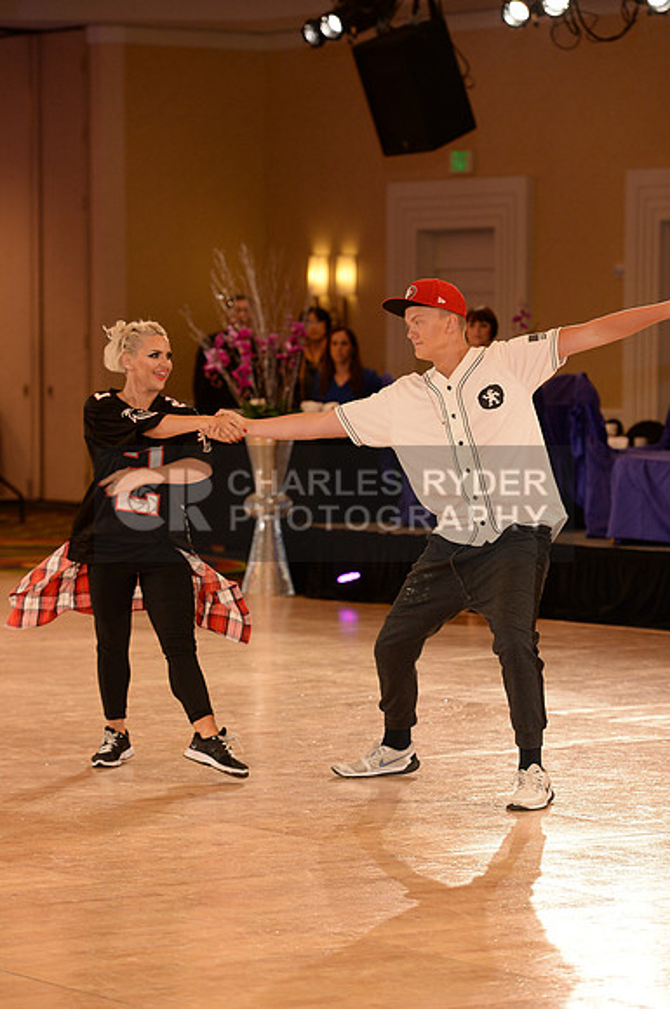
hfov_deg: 10.1
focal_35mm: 135
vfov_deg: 15.2
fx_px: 3780
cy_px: 504
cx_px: 335
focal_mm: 135
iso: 1600
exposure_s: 1/250
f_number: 4.5
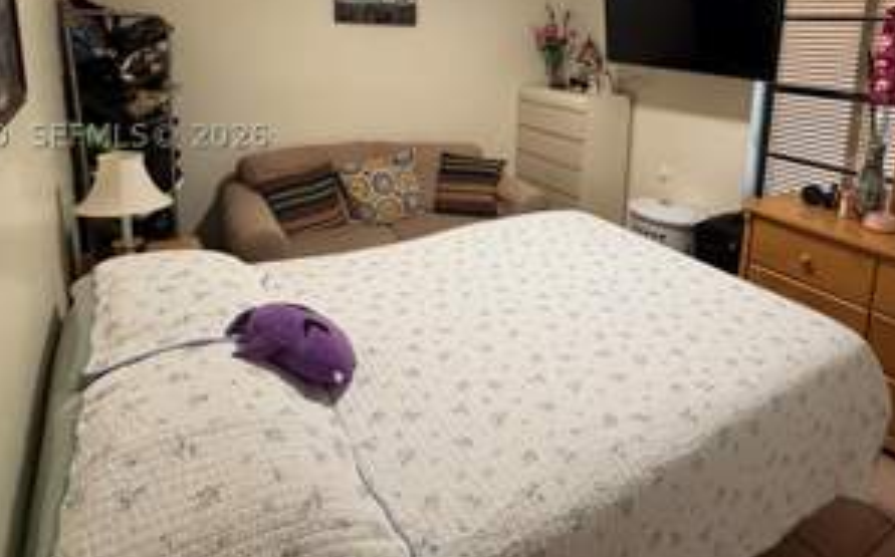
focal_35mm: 24
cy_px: 135
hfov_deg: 73.9
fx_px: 585
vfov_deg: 48.9
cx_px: 545
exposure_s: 1/60
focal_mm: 2.22
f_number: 2.2
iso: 320
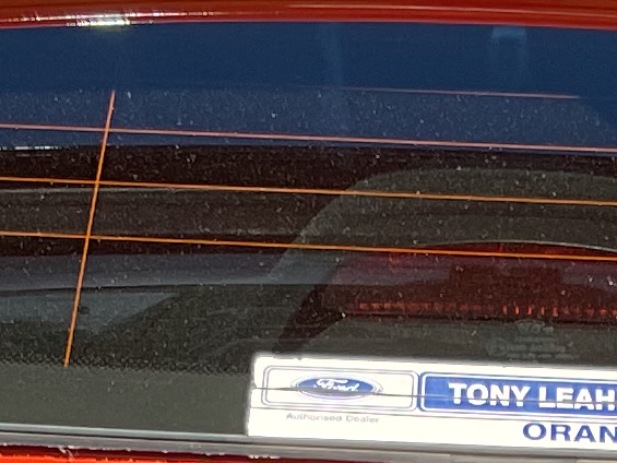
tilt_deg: -29.7
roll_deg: -2.3
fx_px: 3690
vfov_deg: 6.8
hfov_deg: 9.5
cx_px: 525
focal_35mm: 207
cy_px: 1109
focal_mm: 3
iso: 16
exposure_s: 1/568
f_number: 1.8
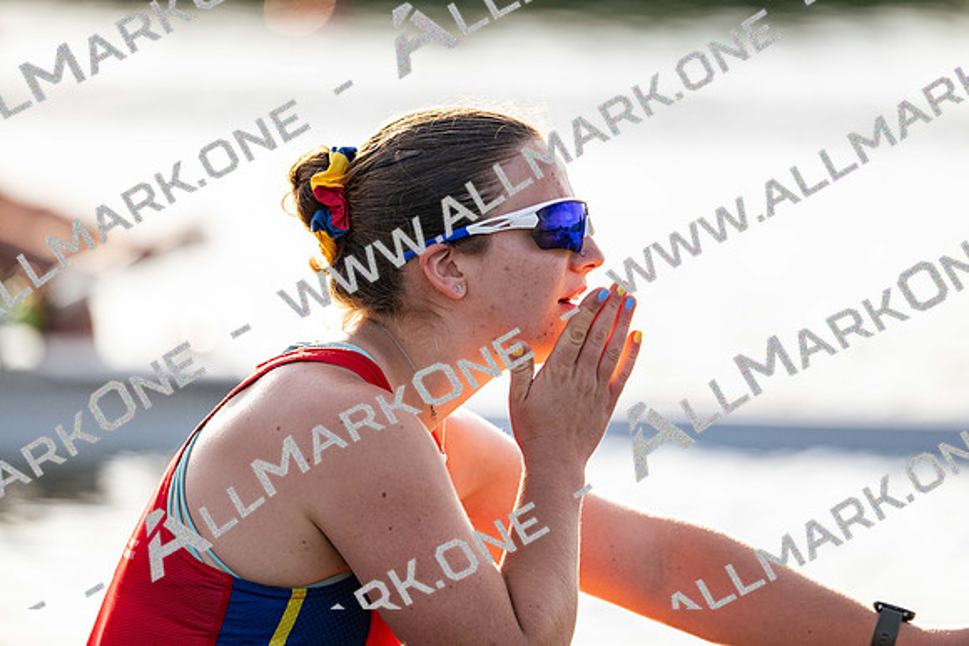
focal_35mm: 400
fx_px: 10769
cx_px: 484
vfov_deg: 3.4
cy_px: 323
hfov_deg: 5.2
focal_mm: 400
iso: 1100
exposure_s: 1/2500
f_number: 4.5
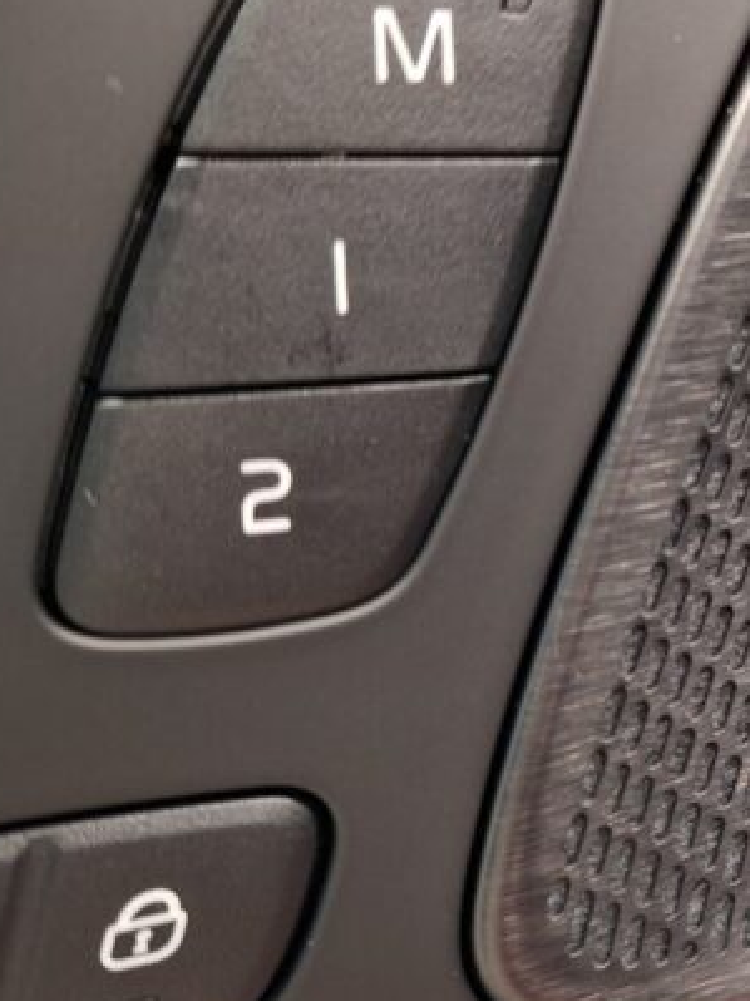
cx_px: 1207
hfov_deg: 20.3
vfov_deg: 32.7
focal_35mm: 59
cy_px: 426
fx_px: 1705
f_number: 1.8
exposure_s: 1/25
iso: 400
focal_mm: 5.54
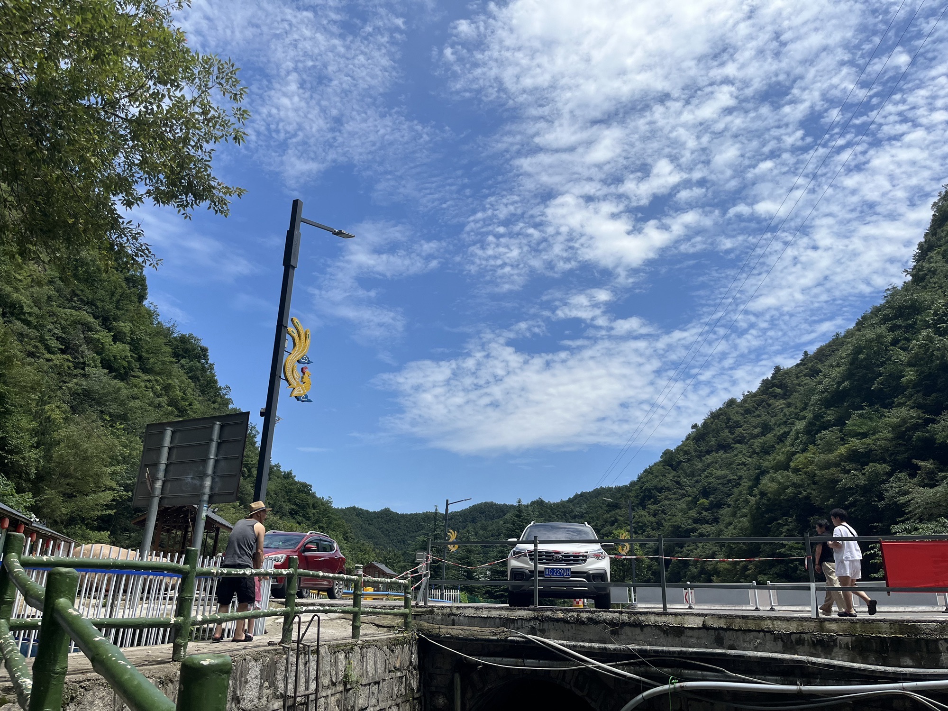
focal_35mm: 26
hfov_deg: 67.3
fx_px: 712
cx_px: 474
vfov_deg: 53.1
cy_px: 356
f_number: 1.6
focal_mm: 5.1
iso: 50
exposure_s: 1/5076
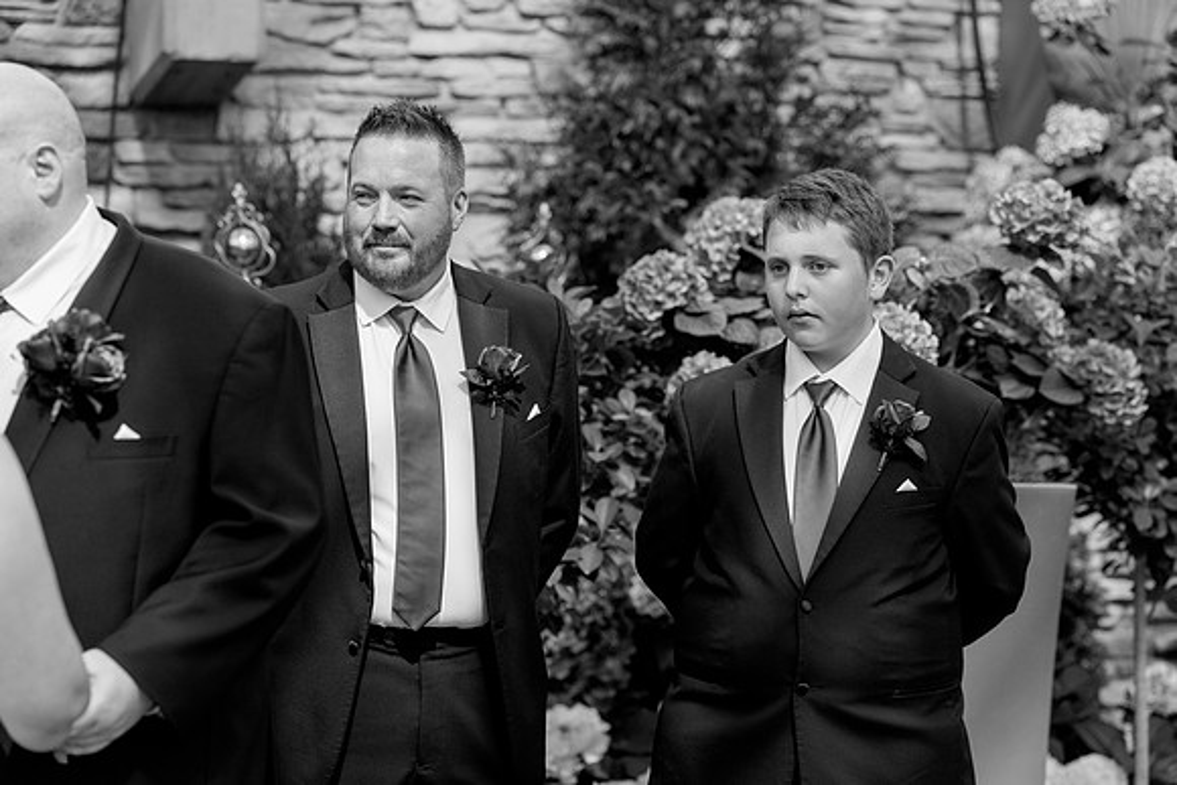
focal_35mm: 92
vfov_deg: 14.9
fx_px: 3008
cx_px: 588
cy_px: 392
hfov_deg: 22.1
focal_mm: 92
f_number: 3.2
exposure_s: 1/2000
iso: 640
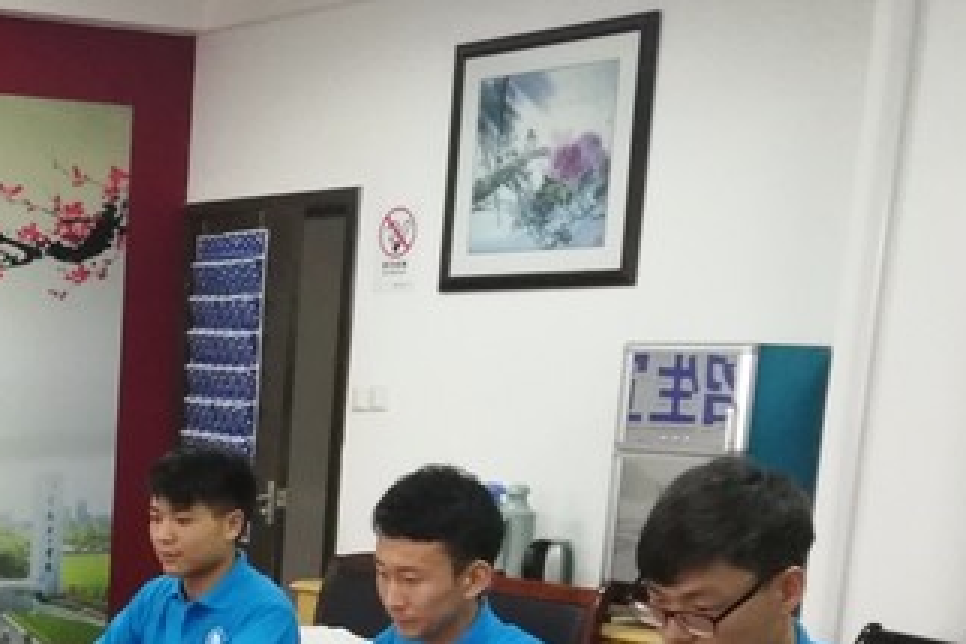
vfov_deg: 18.4
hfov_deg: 25.7
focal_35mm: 70
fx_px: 1878
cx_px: -202
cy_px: 782
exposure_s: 1/33.3
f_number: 2.2
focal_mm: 3.95
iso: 400
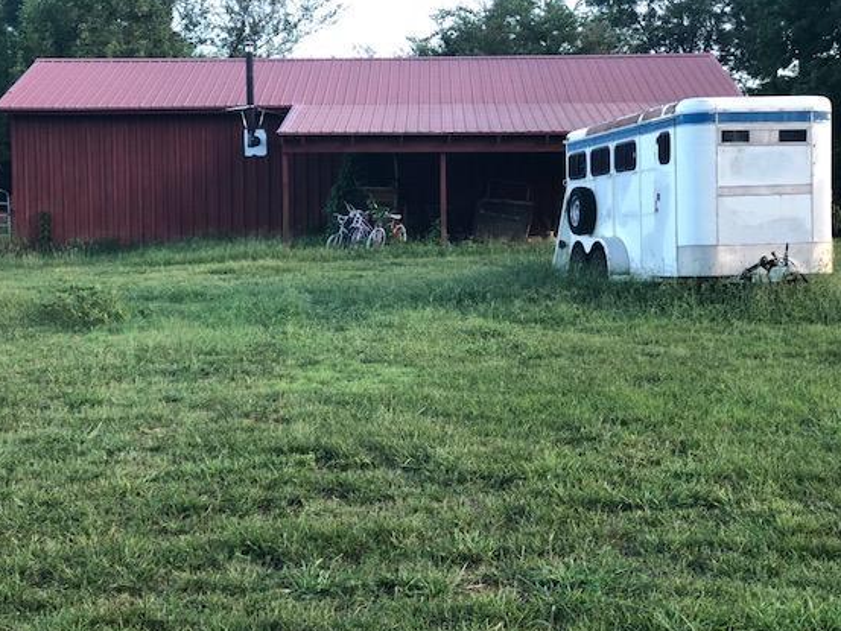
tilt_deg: -3.6
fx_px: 1604
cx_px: 405
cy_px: 310
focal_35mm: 66
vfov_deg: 22.3
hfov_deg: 29.4
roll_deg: +0.5
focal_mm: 6.6
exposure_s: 1/60
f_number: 2.8
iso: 32
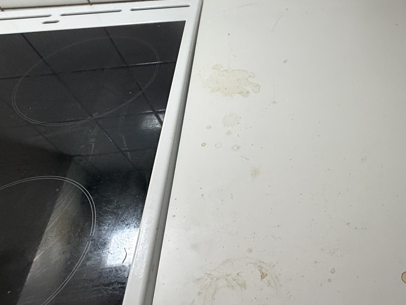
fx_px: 317
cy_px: 126
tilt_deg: -48.5
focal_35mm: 27
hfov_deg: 61.4
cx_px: 308
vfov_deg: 51.1
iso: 400
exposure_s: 1/50
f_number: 2.2
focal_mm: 2.22
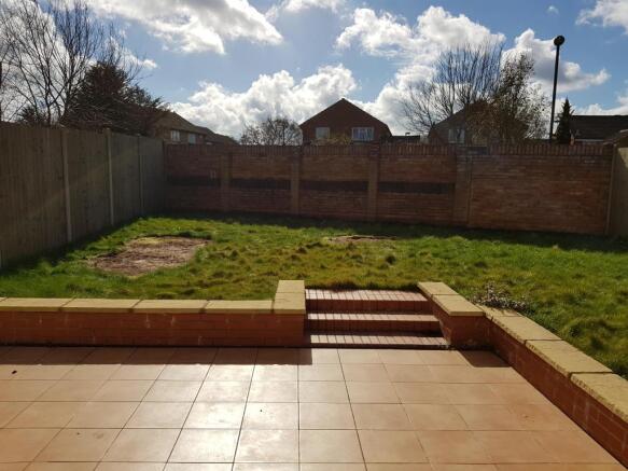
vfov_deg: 53.0
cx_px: 314
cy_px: 236
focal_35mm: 26
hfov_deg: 67.3
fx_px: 472
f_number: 1.7
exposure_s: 1/6224
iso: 40
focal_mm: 4.2
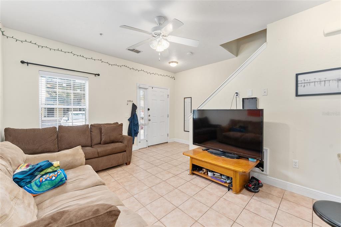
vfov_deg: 81.2
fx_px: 133
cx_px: 170
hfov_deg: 104.3
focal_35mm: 14
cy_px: 114
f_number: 7.1
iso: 2000
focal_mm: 14
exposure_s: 1/15
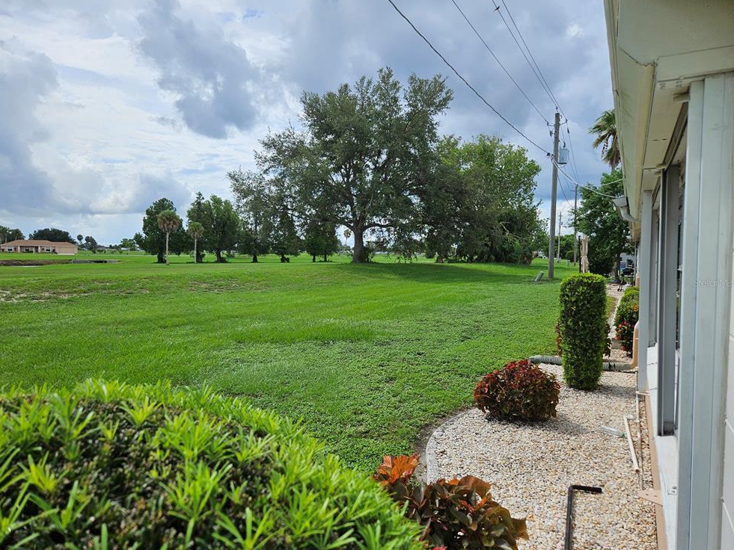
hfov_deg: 71.6
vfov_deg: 56.8
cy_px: 282
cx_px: 355
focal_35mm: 24
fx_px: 509
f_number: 1.8
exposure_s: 1/2544
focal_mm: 5.4
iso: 25
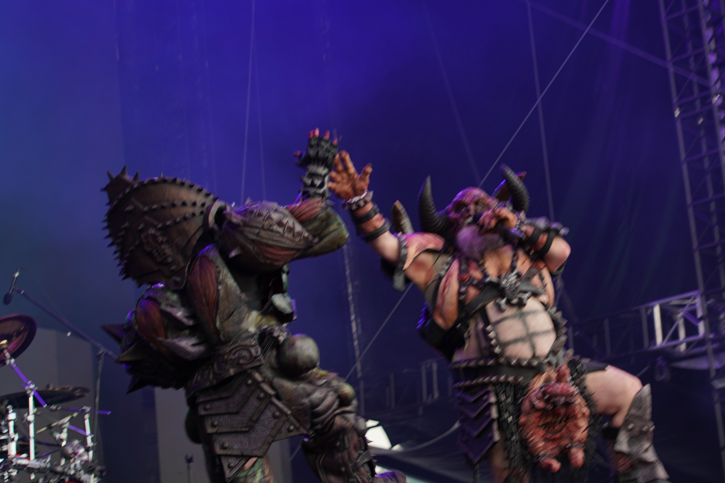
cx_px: 487
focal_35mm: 86
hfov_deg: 23.5
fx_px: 1732
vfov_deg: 15.9
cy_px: 276
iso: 200
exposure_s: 1/125
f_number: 4
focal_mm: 54
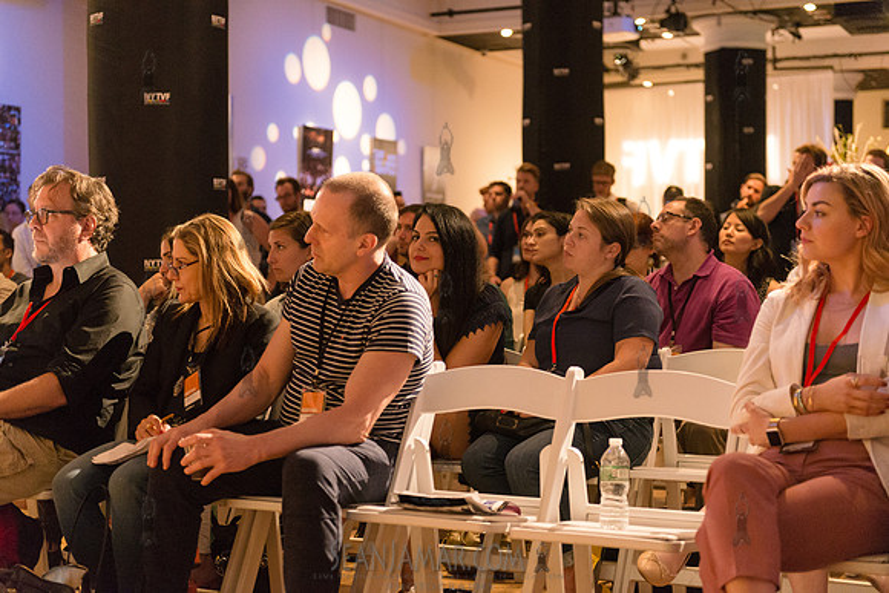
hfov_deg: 33.4
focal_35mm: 60
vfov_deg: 22.6
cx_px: 444
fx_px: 1482
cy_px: 296
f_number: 2.8
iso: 4000
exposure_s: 1/200
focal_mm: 60
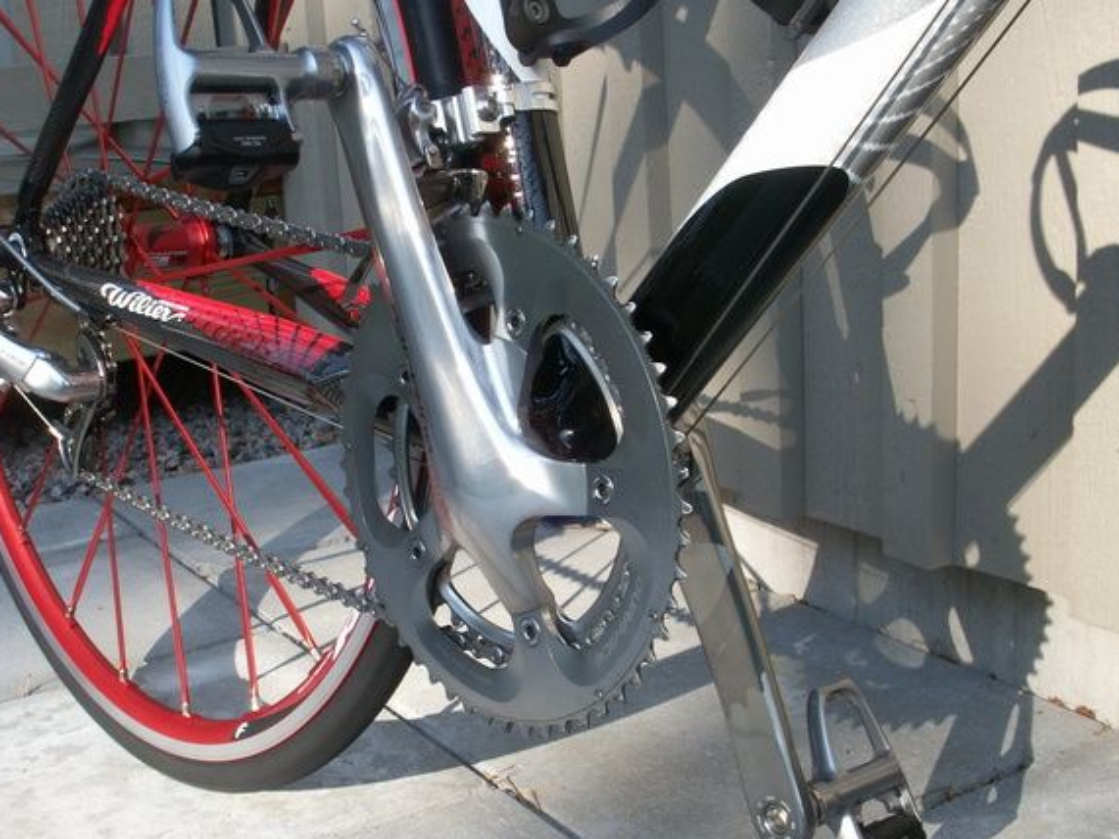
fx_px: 1519
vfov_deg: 30.8
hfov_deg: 40.3
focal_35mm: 47
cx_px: 473
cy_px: 498
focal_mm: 7.7
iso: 50
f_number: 7.1
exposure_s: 1/60
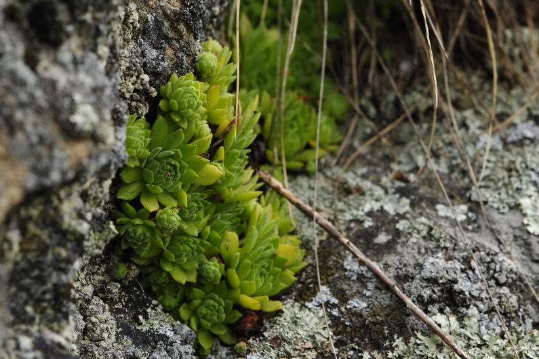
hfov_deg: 15.9
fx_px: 1924
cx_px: 269
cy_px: 180
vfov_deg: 10.7
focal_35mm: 129
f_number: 7.1
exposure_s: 1/200
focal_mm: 85
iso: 400
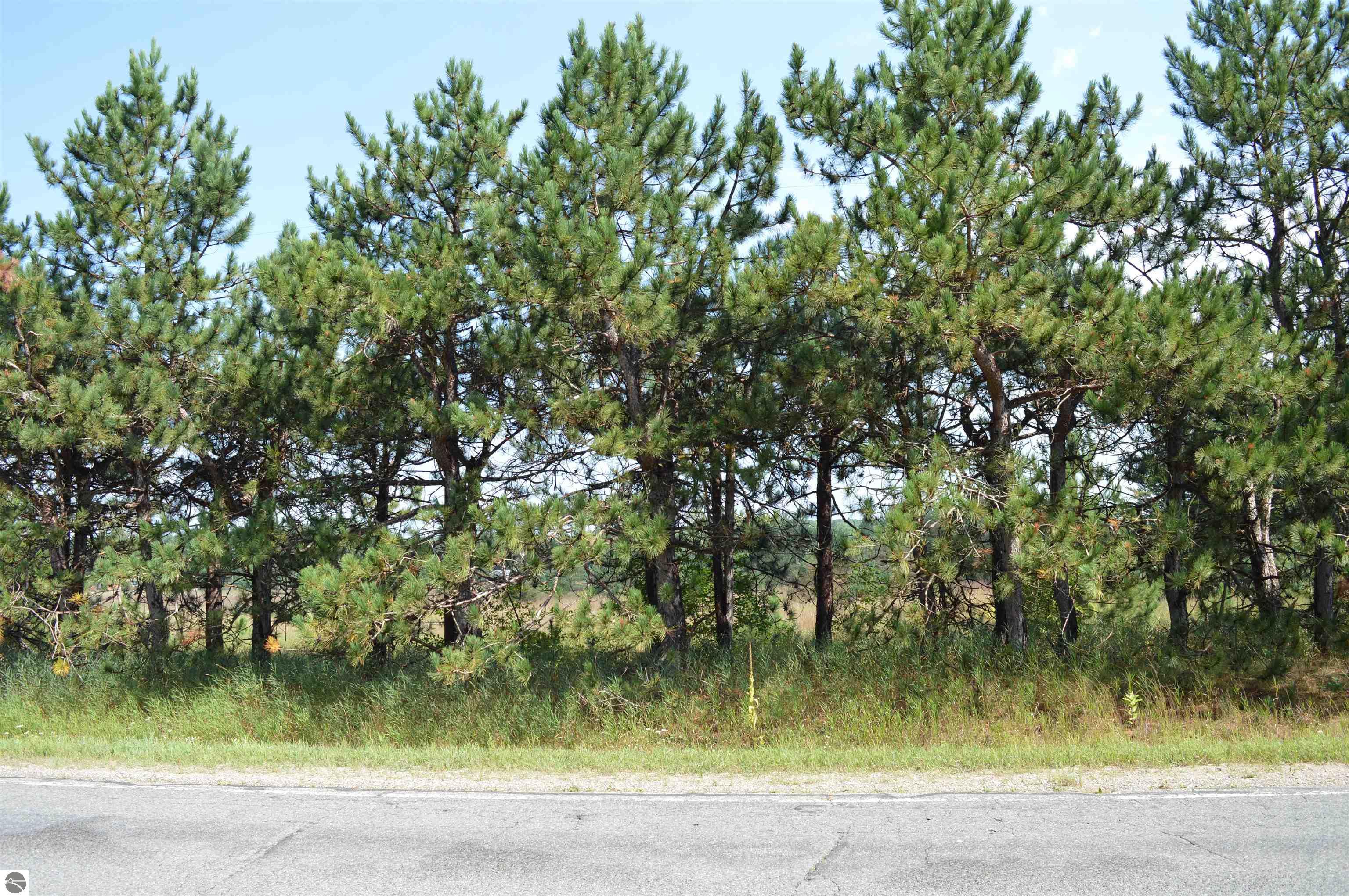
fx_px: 1011
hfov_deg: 67.4
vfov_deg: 47.8
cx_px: 674
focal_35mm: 27
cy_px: 448
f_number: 7.1
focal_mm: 18
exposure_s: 1/200
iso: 100
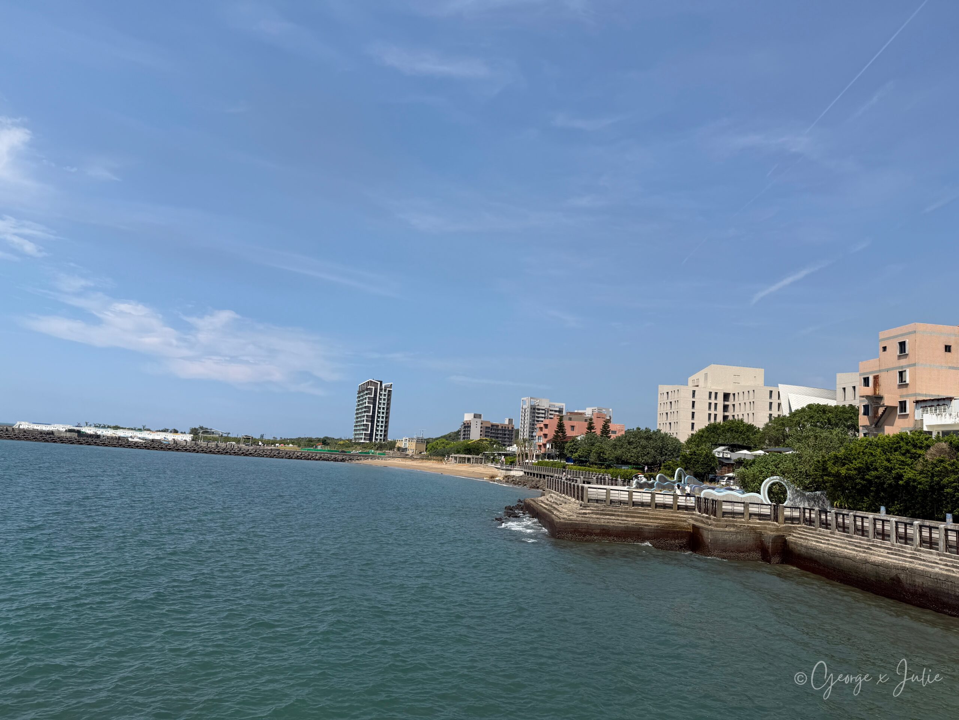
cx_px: 480
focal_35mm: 24
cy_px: 360
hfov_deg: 71.6
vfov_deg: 56.8
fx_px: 665
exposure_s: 1/5714
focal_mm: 6.76
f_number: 1.78
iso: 80
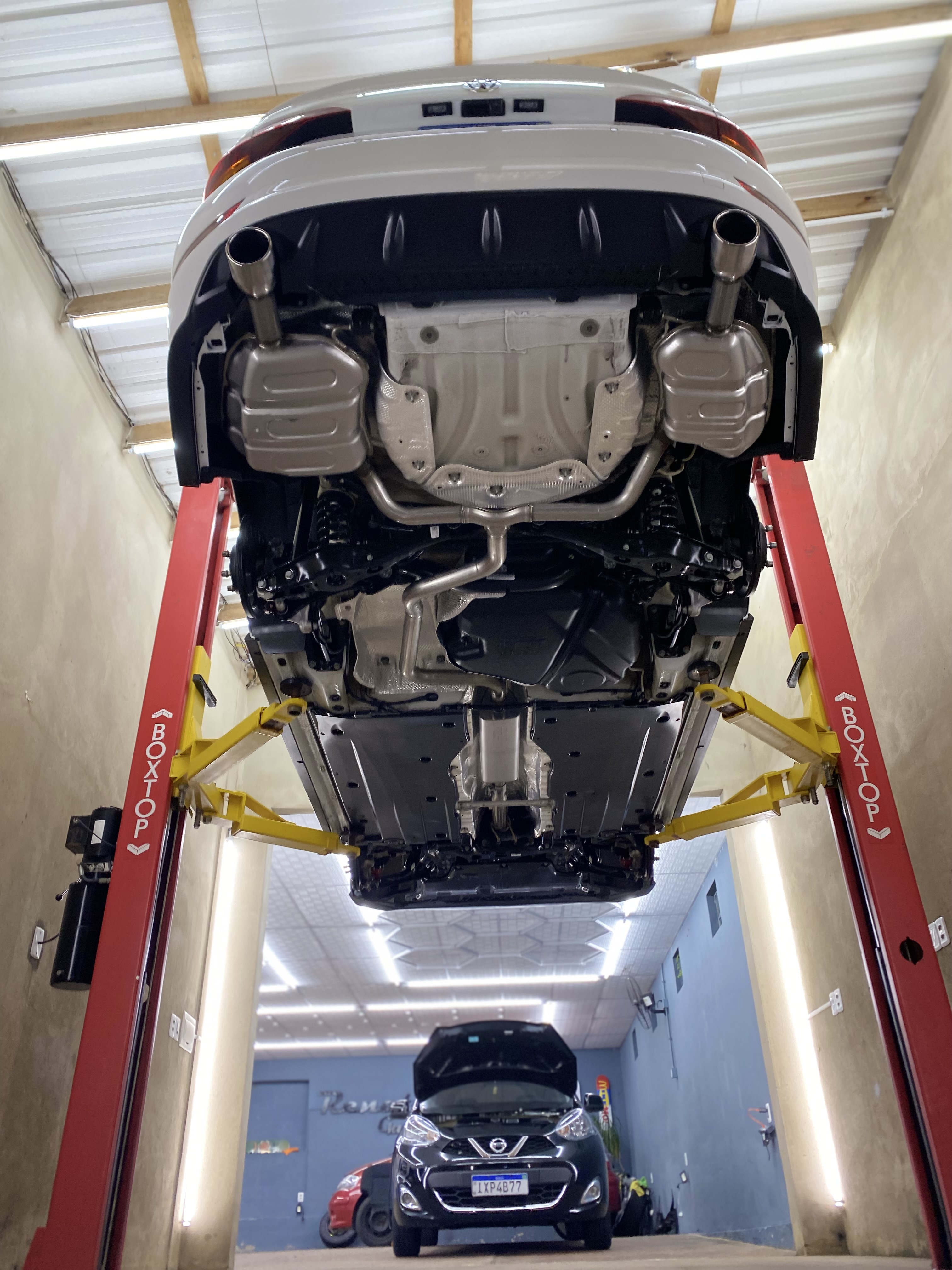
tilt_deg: +33.6
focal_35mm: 26
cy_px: 635
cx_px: 476
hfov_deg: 53.1
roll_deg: +0.8
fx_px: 953
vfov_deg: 67.3
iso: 125
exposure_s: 1/60
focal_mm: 4.25
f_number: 1.8
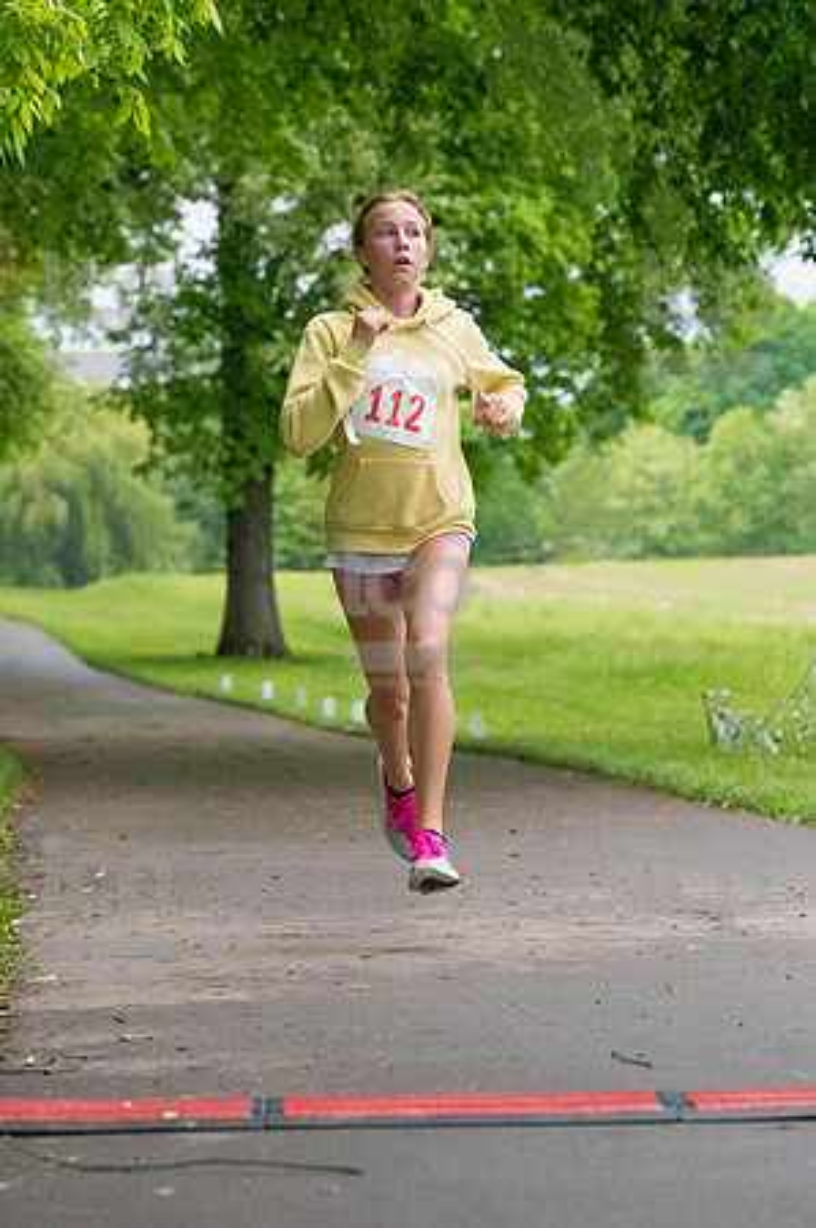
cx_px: 408
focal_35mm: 187
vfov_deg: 11.0
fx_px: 6372
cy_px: 614
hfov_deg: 7.3
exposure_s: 1/1250
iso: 6400
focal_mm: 125
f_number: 5.6
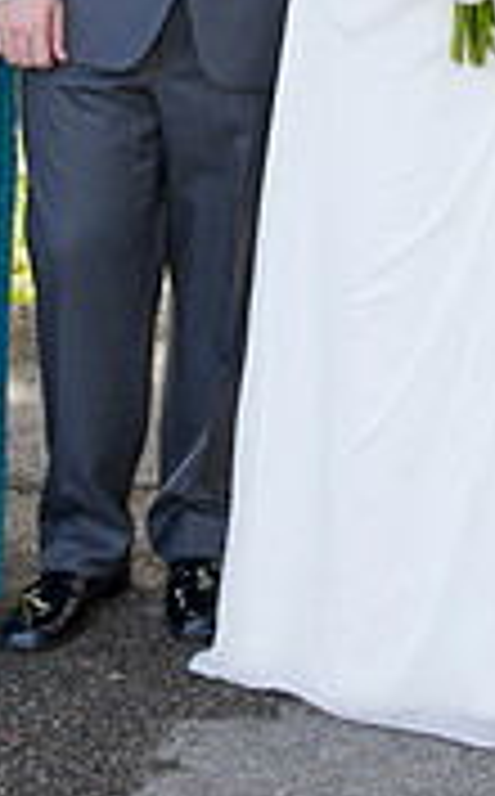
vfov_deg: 17.3
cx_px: 387
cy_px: -45
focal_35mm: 117
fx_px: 2536
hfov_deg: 11.1
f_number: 5.6
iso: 320
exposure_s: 1/100
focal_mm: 35
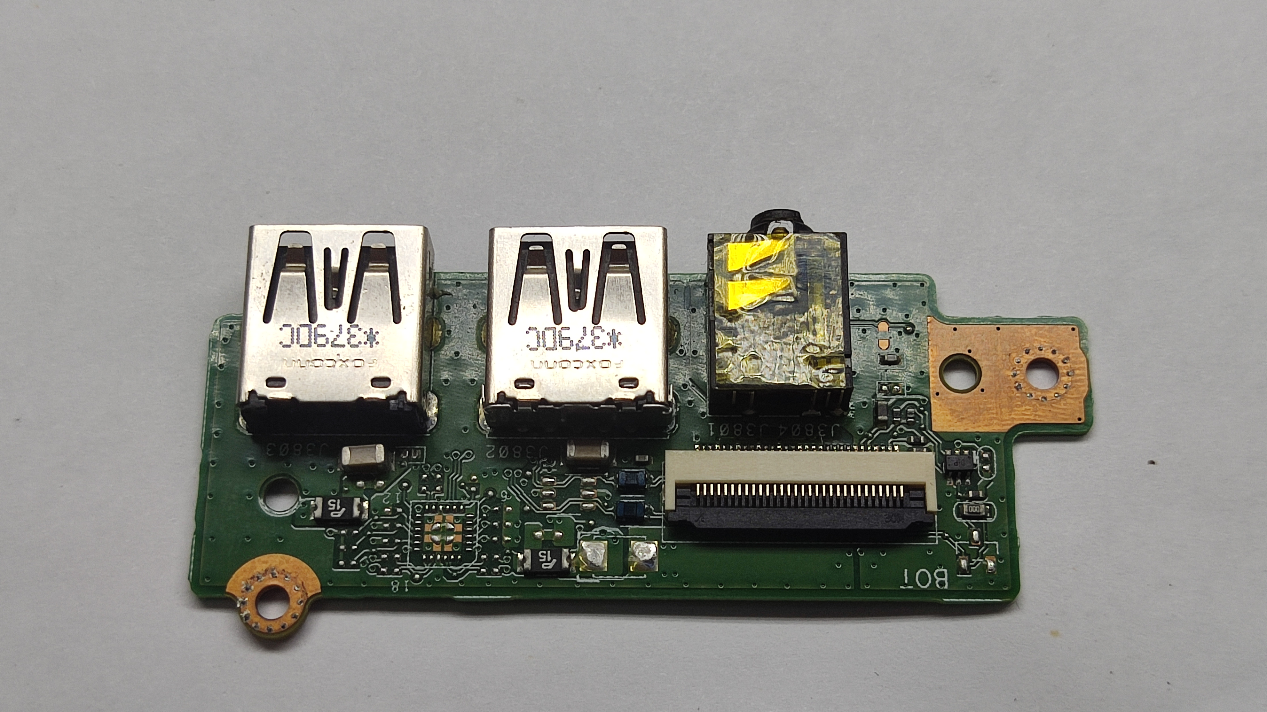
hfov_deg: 37.9
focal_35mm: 55
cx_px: 628
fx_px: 1848
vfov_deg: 21.8
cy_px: 397
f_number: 1.79
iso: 50
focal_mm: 4.71
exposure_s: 1/406
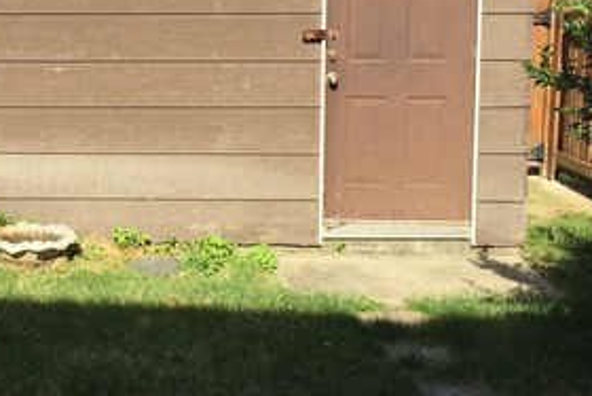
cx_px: 108
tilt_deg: -4.4
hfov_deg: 28.5
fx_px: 1135
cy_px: 108
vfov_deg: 19.6
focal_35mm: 69
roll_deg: +0.6
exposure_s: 1/1522
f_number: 2.2
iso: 32
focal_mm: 4.15
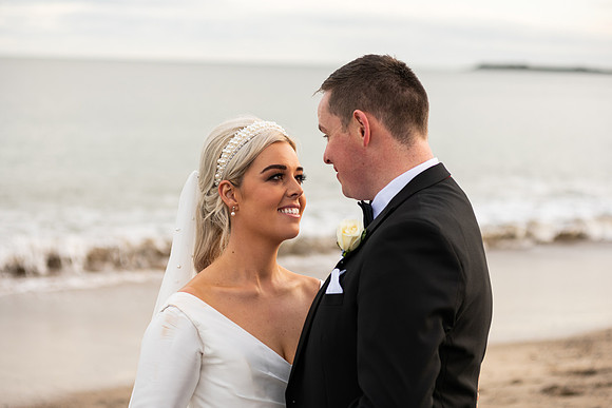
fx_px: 1360
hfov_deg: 25.4
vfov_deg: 17.1
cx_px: 306
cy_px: 204
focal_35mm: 80
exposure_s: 1/200
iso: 80
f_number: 3.5
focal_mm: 80
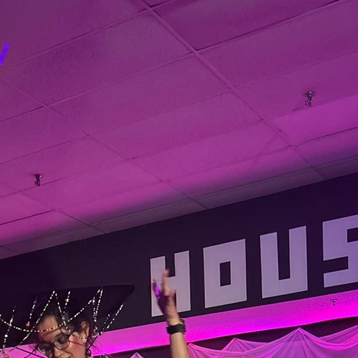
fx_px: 819
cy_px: 534
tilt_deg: -3.3
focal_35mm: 70
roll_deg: +0.4
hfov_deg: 24.5
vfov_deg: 21.0
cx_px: 101
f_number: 1.5
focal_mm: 5.7
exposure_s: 1/60
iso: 400
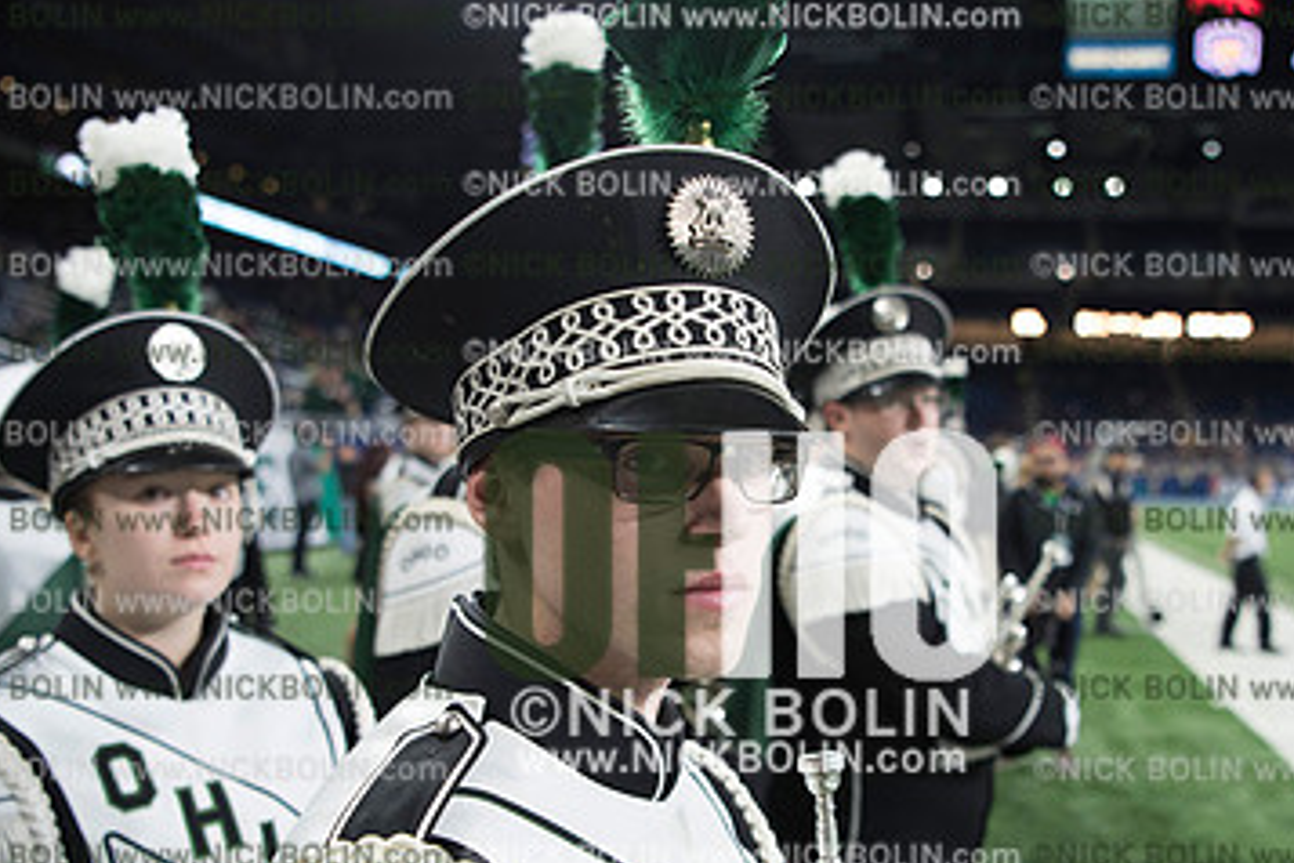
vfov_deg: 33.8
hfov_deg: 49.4
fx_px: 1402
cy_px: 604
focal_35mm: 39
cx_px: 739
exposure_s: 1/800
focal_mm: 24
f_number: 2.8
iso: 1250
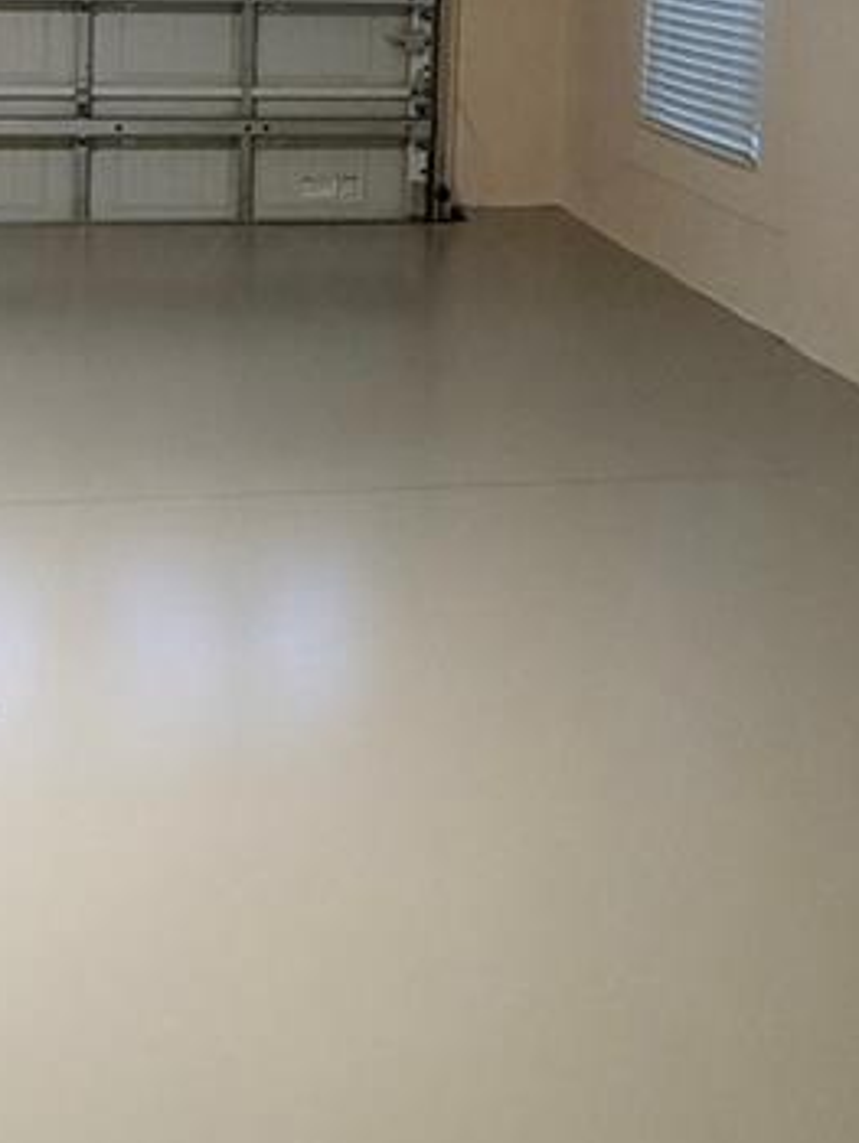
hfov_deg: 30.0
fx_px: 1586
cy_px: -10
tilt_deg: -3.4
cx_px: 248
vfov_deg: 35.7
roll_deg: -0.5
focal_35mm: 48
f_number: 2.2
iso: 400
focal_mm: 2.22
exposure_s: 1/60
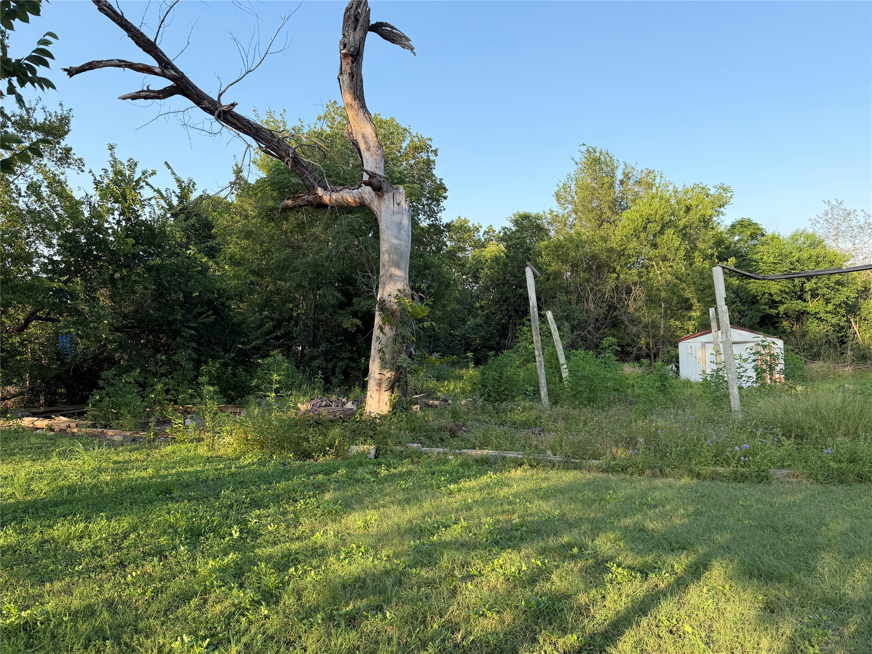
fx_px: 605
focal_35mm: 24
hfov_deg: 71.6
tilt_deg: -1.2
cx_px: 436
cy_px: 327
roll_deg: -1.1
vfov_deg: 56.8
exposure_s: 1/1018
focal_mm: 6.76
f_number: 1.78
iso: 80
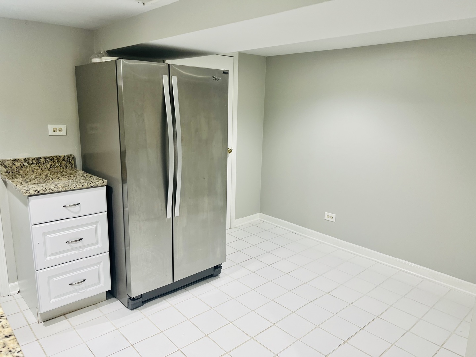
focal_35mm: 26
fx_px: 358
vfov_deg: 53.1
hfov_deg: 67.3
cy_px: 178
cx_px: 238
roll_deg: -1.1
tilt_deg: -11.7
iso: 80
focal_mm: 5.7
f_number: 1.5
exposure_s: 1/60
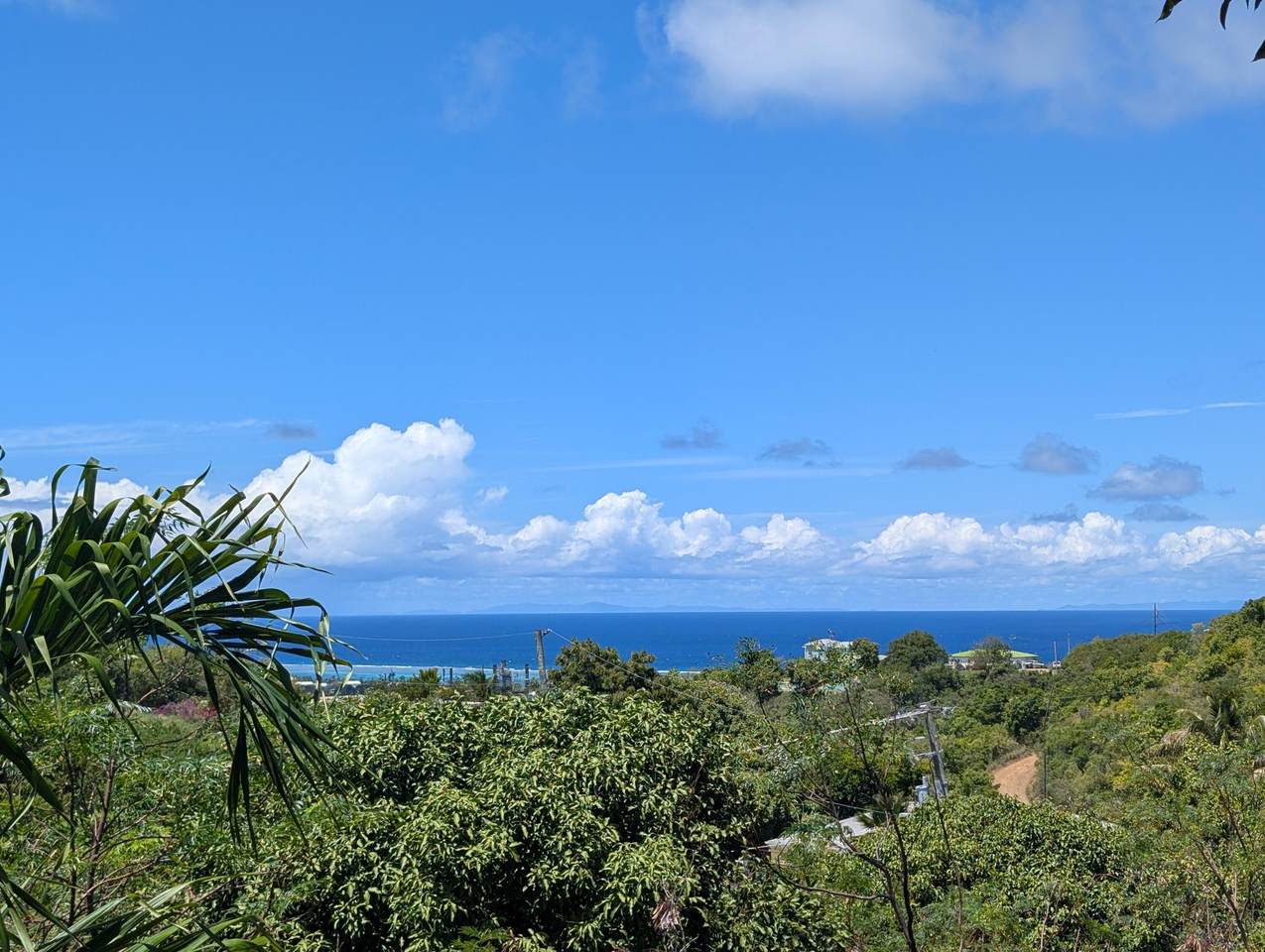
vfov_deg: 29.7
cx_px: 632
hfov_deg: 38.9
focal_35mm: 49
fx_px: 1793
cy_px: 476
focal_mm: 6.9
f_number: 1.68
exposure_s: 1/1686
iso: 21
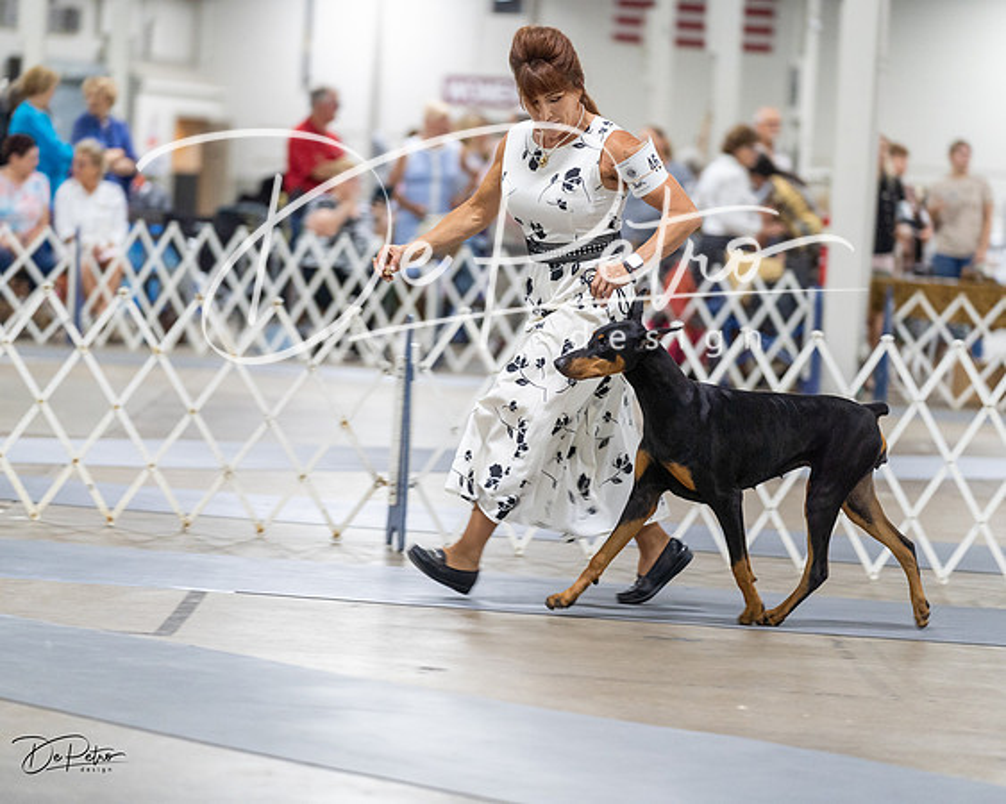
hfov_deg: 12.5
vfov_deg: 10.0
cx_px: 503
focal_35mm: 154
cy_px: 402
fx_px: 4592
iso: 2000
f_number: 2.8
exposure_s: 1/160
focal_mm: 137
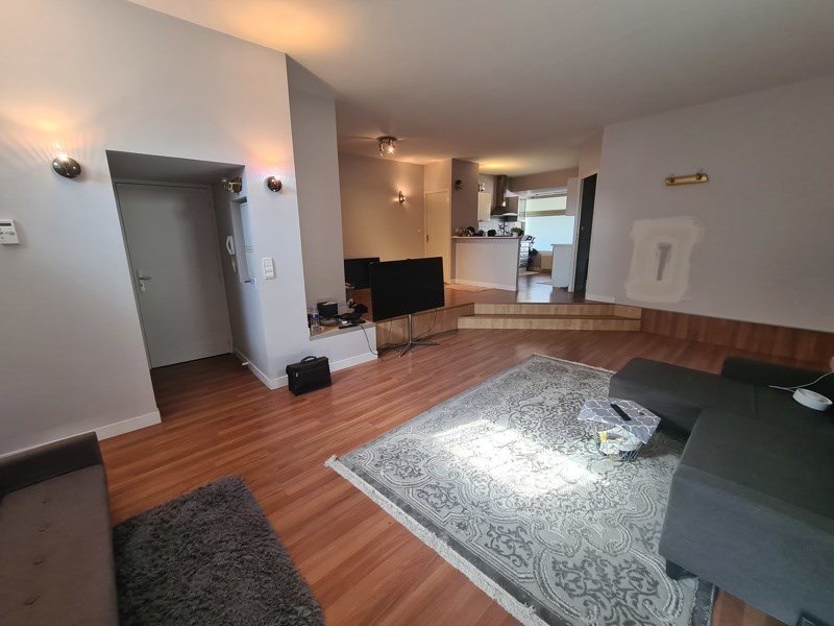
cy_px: 313
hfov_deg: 106.2
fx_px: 313
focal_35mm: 13
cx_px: 417
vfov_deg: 89.9
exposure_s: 1/50
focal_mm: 2.2
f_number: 2.2
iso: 200
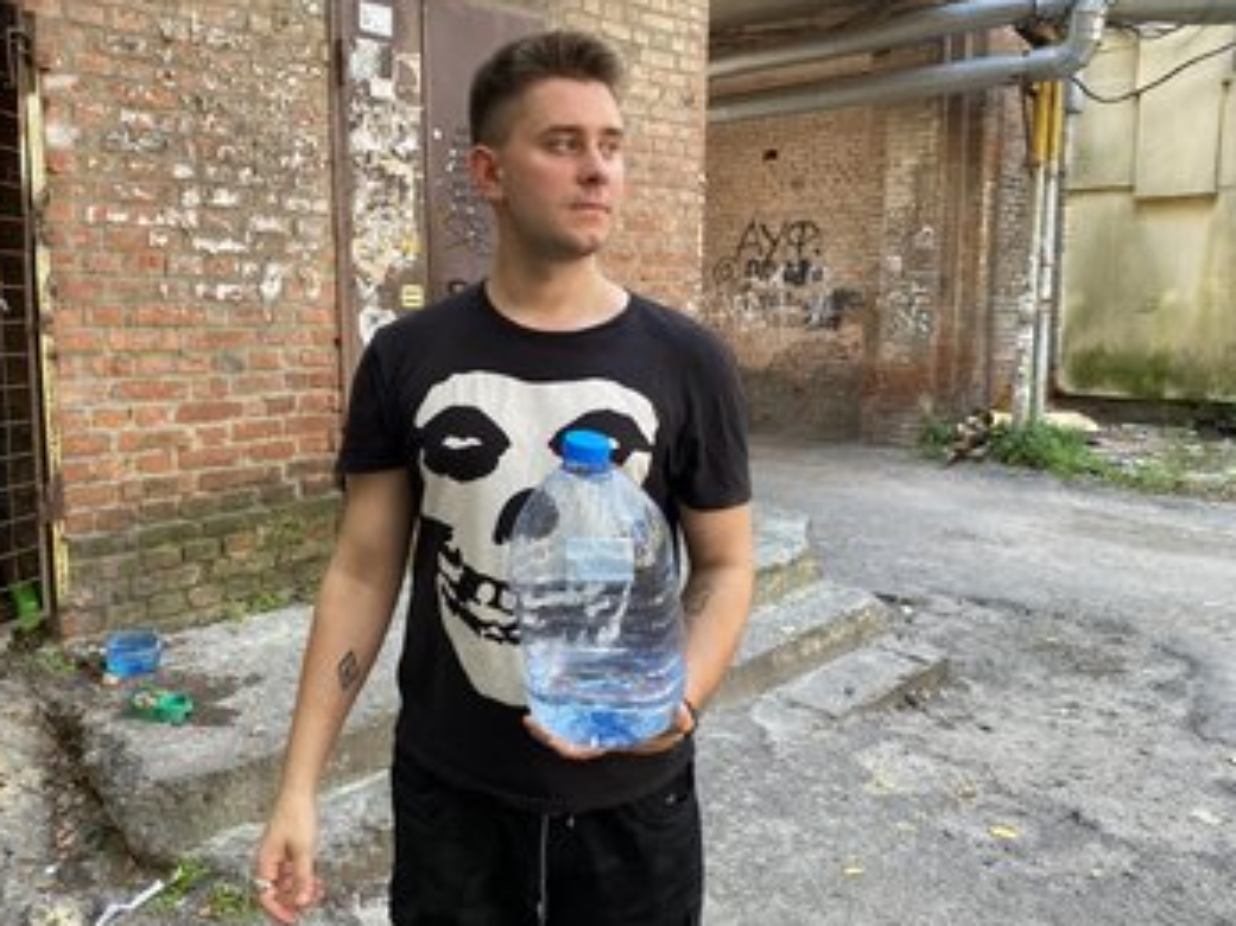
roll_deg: +0.1
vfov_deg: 46.8
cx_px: 549
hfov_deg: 59.8
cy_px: 445
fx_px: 1071
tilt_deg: -8.0
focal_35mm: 30
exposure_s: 1/121
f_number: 1.8
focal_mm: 4.25
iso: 80
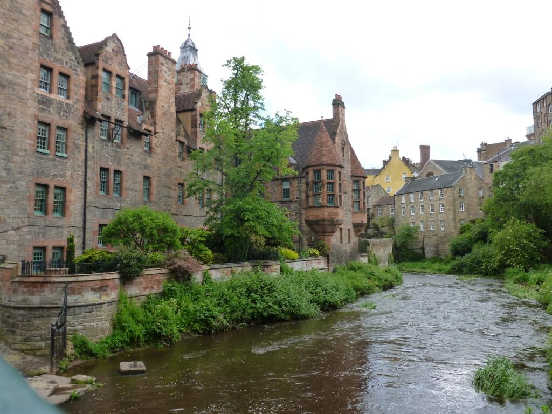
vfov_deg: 49.7
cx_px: 276
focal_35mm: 28
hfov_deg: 63.4
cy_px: 207
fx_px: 446
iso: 160
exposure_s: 1/250
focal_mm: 5
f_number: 3.3
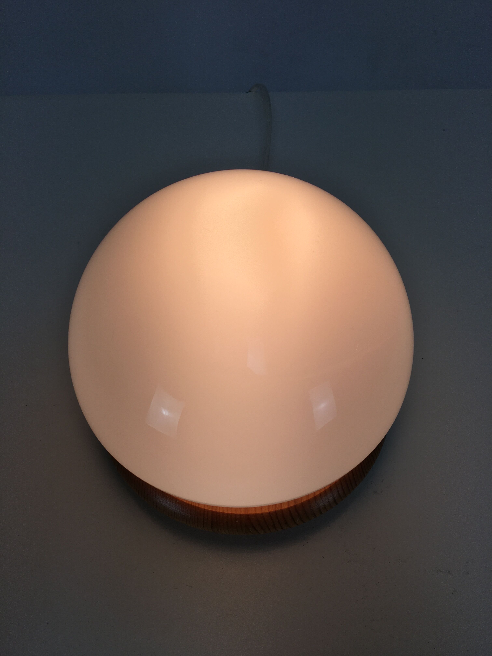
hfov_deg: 48.2
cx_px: 246
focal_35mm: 29
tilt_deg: -55.5
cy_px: 328
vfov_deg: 61.7
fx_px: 550
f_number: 2.2
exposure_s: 1/245
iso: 25
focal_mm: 4.15
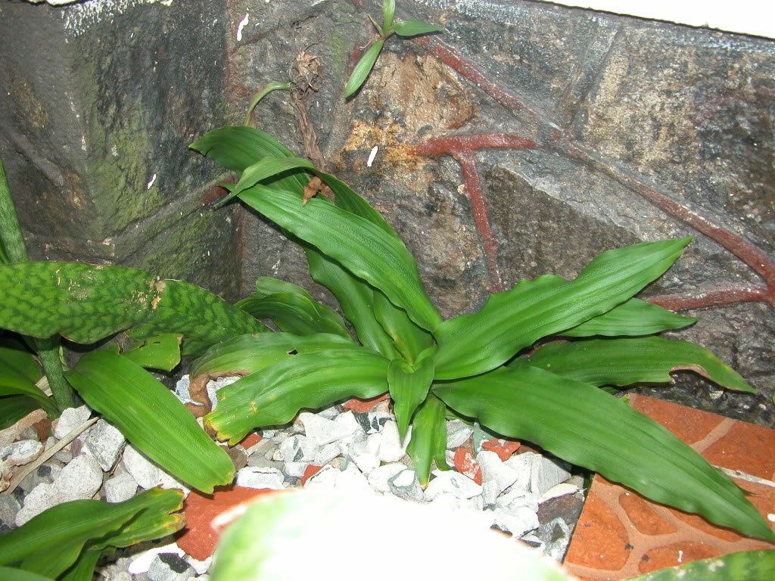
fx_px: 784
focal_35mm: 35
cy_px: 290
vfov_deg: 40.7
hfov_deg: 52.6
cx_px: 388
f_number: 2.8
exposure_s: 1/60
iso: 200
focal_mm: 8.9
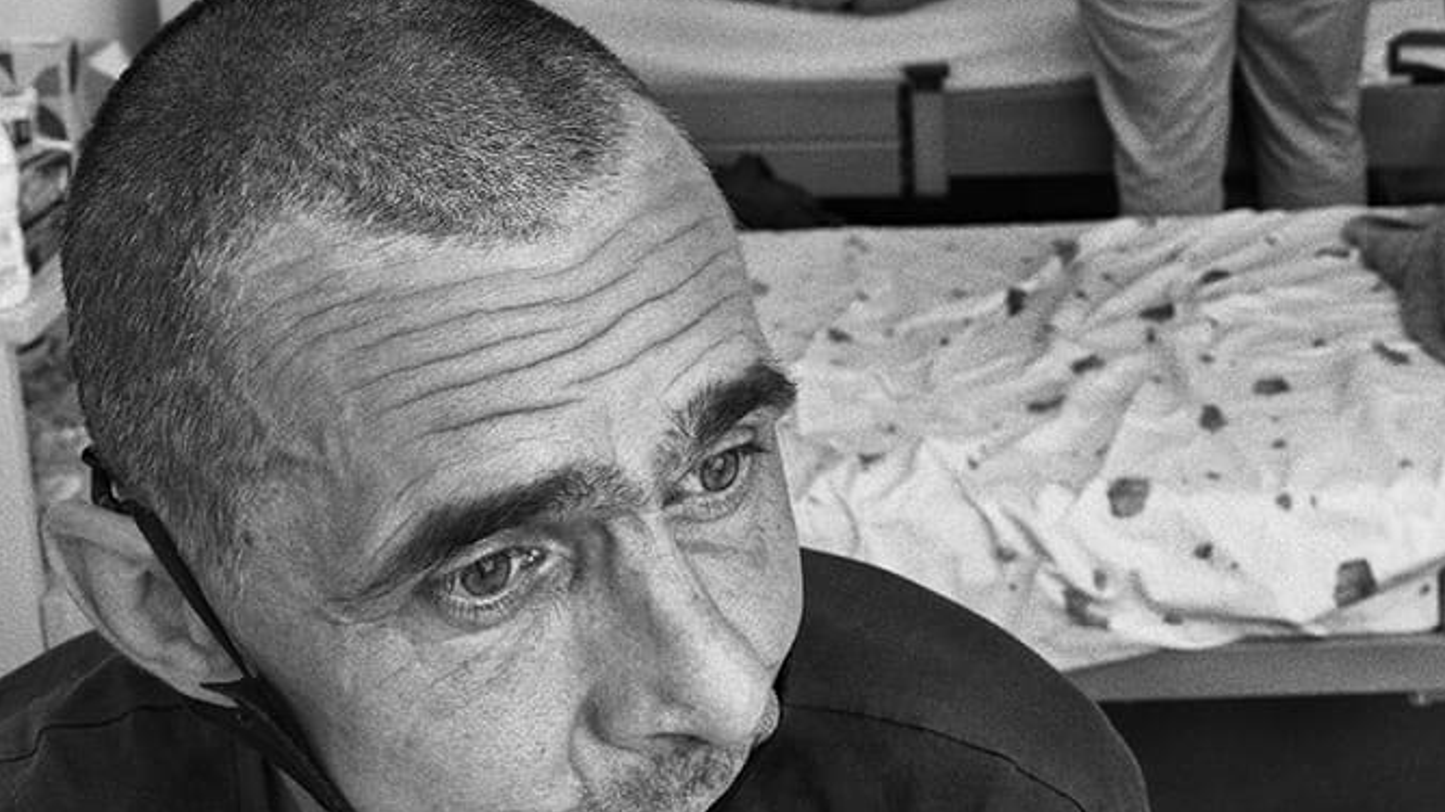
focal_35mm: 66
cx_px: 847
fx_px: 2529
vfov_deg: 18.0
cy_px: 89
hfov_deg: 31.8
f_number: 11
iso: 1600
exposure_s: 1/125
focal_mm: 35
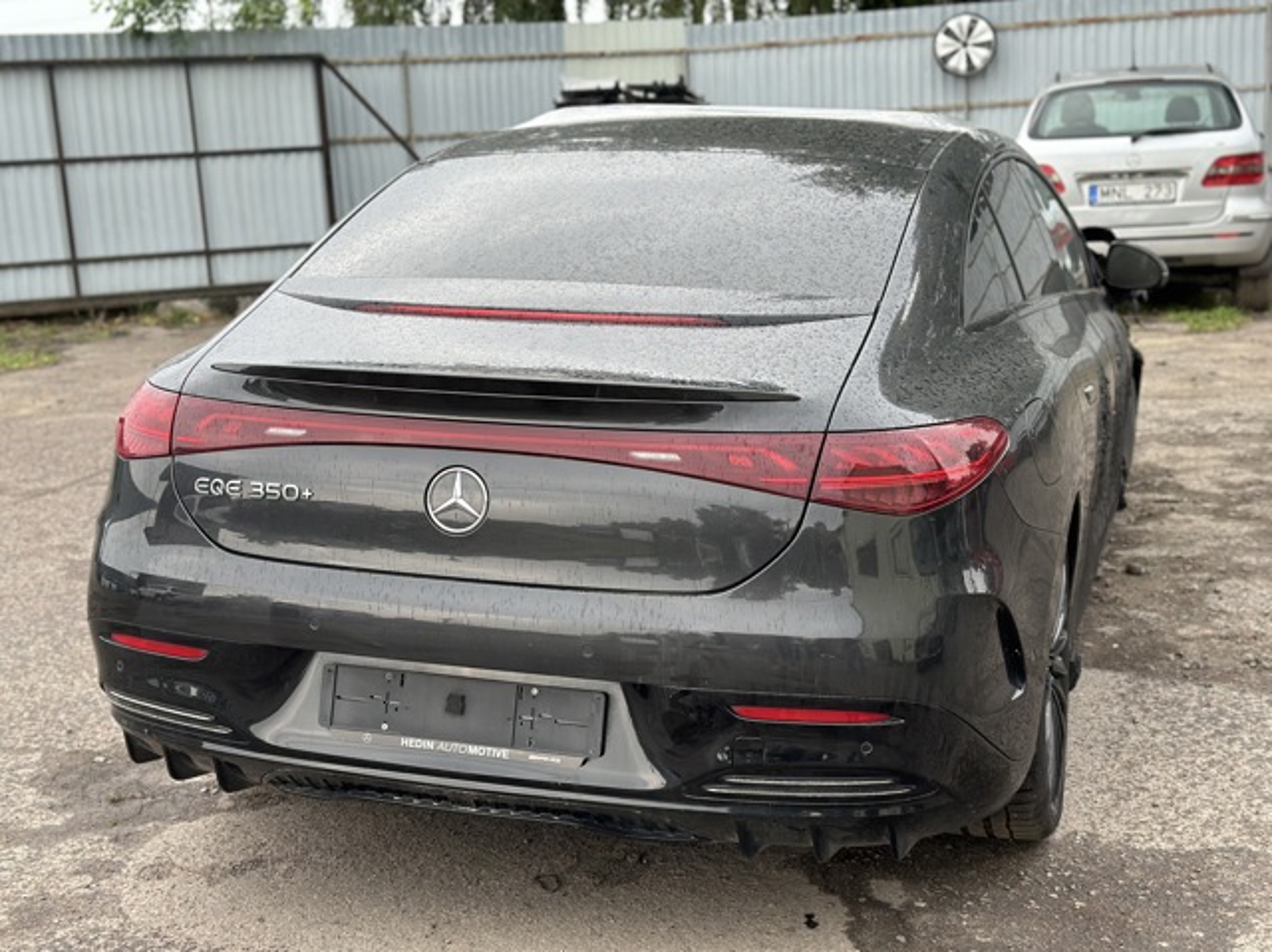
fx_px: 1762
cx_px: 636
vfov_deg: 30.2
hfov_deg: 39.7
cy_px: 476
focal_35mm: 48
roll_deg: +3.5
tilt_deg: -11.4
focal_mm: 6.86
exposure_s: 1/353
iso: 80
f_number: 1.78
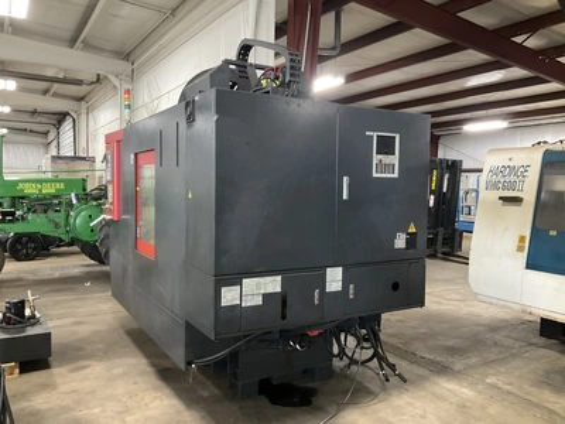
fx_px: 473
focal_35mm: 29
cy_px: 212
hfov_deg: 61.7
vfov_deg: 48.2
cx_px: 282
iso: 250
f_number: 1.8
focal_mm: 3
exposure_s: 1/40
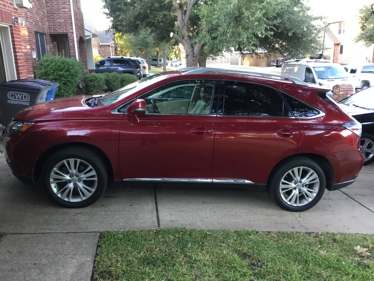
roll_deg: +1.9
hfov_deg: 58.4
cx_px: 187
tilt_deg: -13.8
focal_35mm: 31
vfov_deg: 45.4
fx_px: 335
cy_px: 140
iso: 64
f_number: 2.4
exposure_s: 1/30
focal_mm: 3.3
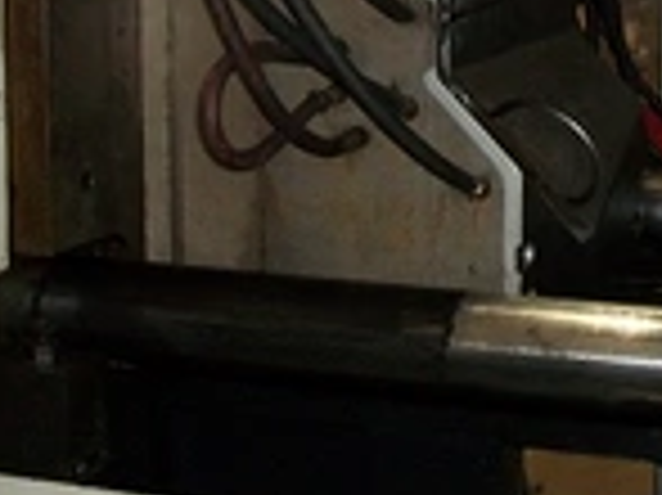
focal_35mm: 87
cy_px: 68
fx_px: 1662
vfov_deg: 16.8
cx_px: 558
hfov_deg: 22.1
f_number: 2.9
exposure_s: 1/30
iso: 160
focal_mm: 5.7
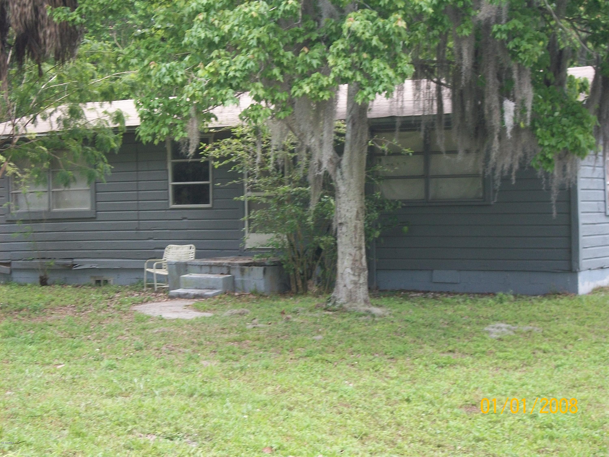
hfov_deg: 25.3
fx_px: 1355
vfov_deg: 19.1
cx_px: 304
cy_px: 228
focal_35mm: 77
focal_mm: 13.7
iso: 80
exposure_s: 1/60
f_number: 4.6
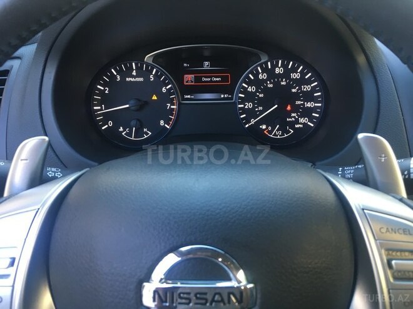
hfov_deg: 61.7
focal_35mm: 29
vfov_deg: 48.2
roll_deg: +0.9
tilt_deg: -26.9
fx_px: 346
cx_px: 206
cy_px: 154
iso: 64
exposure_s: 1/33
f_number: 2.2
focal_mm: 4.15
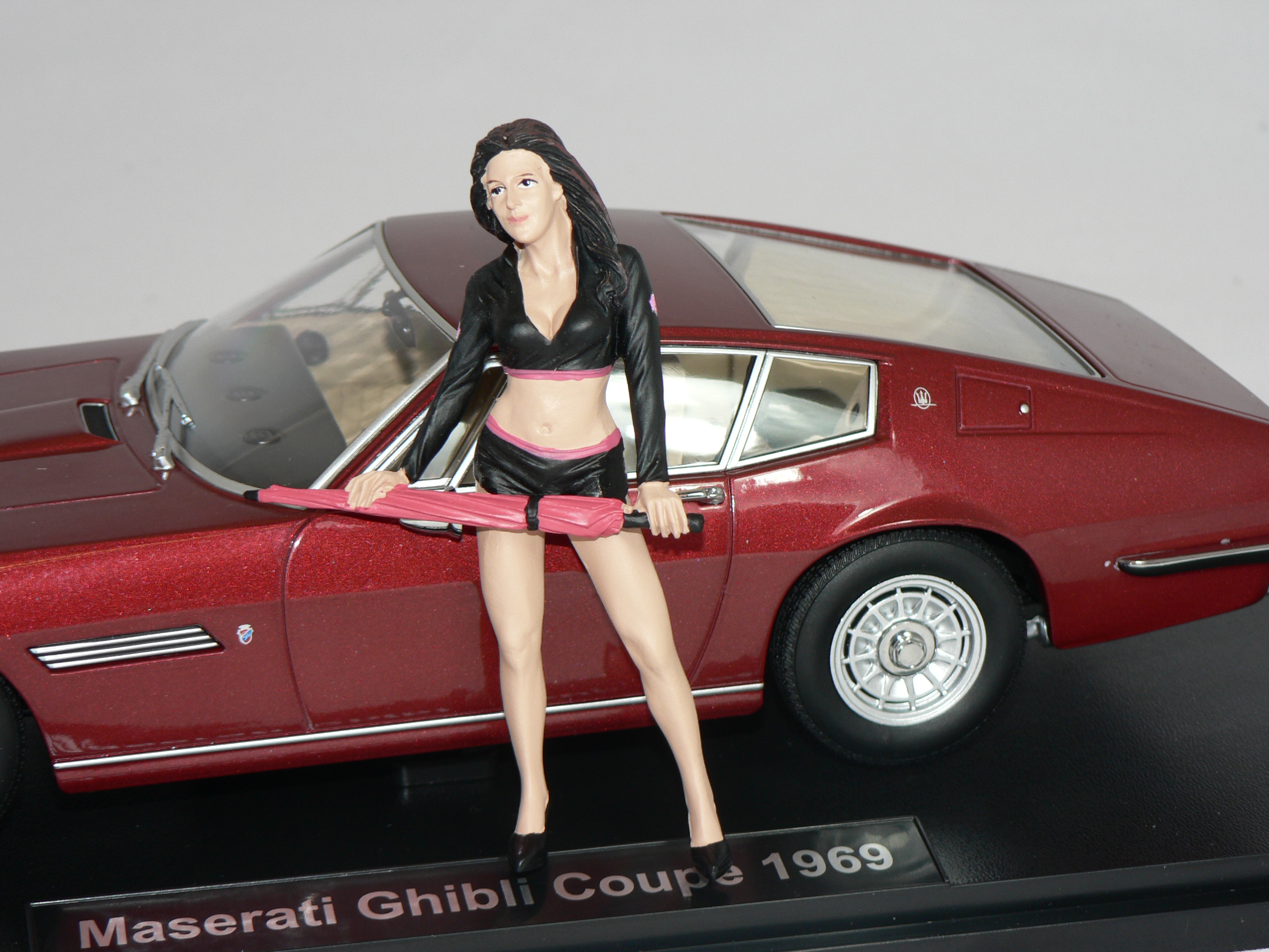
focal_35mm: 95
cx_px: 634
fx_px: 3483
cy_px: 476
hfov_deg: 20.7
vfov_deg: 15.6
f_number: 3.2
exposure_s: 1/60
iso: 80
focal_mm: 15.8
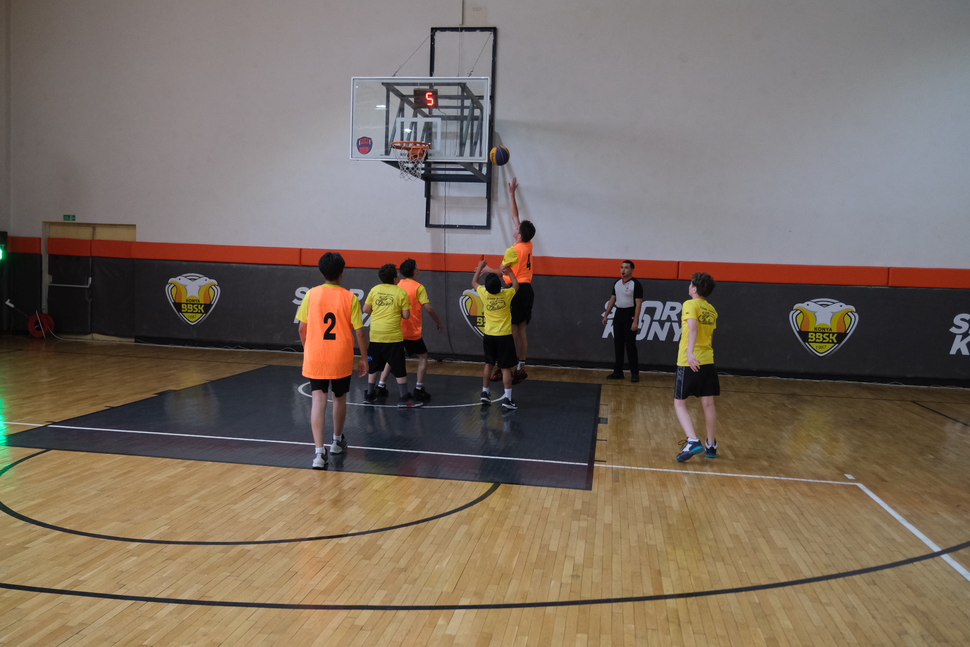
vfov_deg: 43.6
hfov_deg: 61.9
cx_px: 488
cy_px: 331
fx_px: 808
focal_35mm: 30
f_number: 2.8
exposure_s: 1/1000
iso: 2500
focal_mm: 19.4
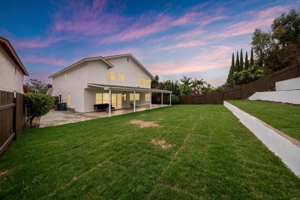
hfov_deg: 112.6
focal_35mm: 12
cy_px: 100
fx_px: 100
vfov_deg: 90.0
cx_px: 150
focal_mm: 12
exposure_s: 1/80
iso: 80
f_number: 6.3
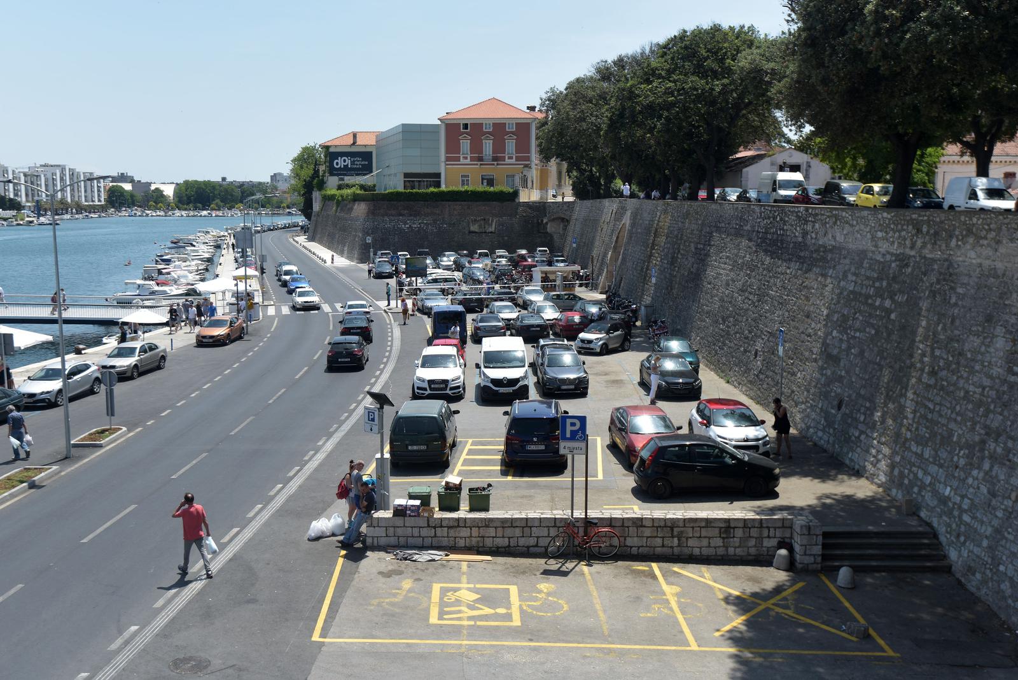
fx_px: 990
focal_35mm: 35
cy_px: 340
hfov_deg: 54.4
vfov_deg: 37.9
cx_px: 509
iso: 140
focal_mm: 35
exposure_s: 1/320
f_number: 8
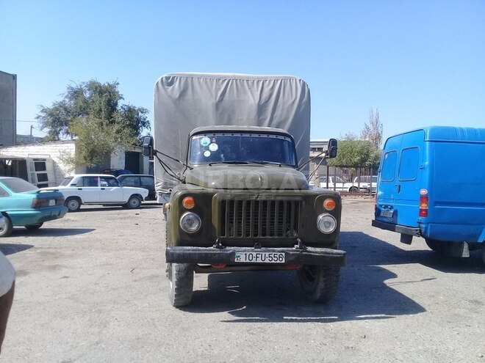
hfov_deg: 58.4
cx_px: 242
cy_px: 182
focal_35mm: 31
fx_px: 434
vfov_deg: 45.4
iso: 50
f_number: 2.2
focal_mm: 3.3
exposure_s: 1/858
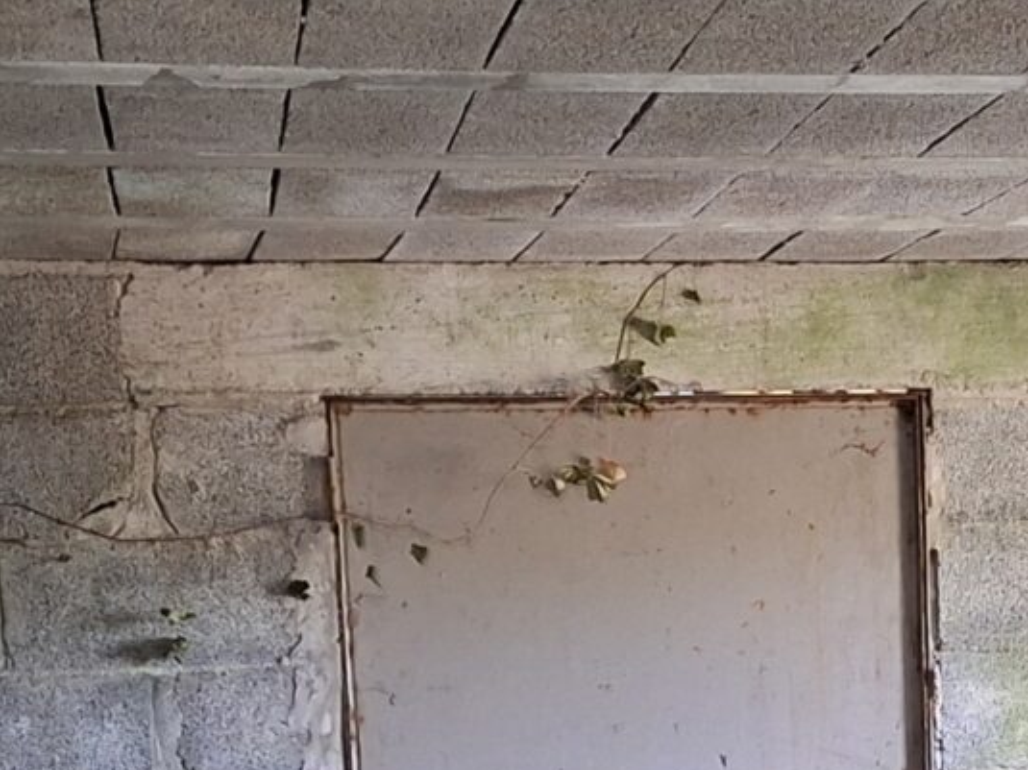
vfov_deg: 12.6
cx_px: 857
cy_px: 1227
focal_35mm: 110
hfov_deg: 17.7
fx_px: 3266
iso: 400
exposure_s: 1/33
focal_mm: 5.54
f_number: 1.8
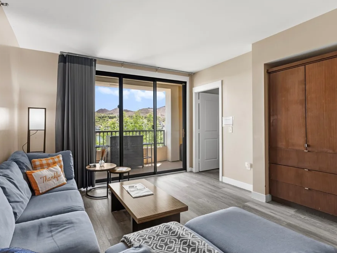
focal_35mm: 19
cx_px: 151
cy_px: 125
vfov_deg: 68.6
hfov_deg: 84.4
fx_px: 185
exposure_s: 1/15
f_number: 8
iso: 400
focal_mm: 17
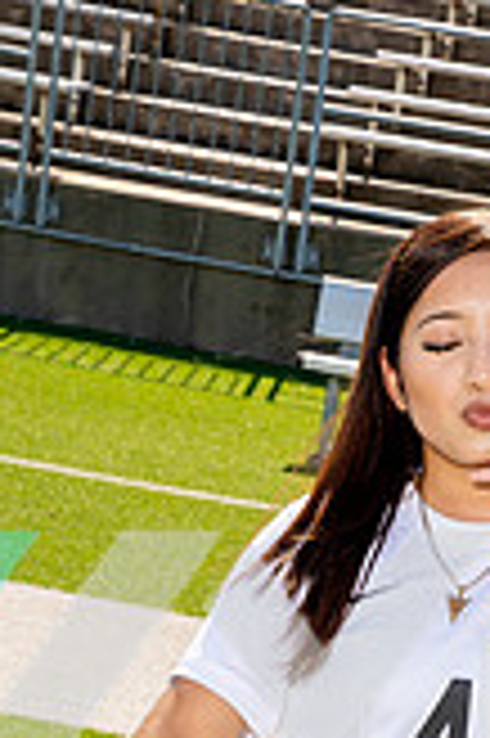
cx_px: 441
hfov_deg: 8.6
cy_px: 990
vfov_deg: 12.5
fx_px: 3253
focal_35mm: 159
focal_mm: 58
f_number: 11
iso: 320
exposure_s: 1/250
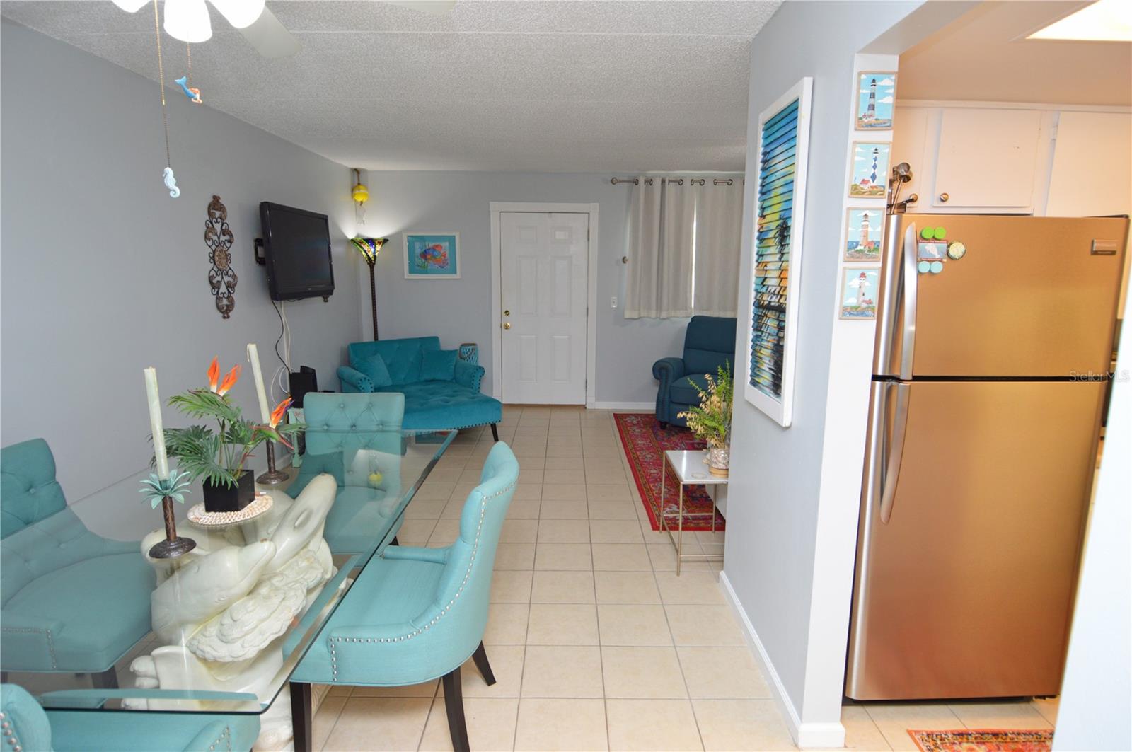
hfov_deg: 90.1
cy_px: 376
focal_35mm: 18
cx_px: 566
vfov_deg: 67.3
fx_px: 565
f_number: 4
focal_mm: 12
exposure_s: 1/60
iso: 400
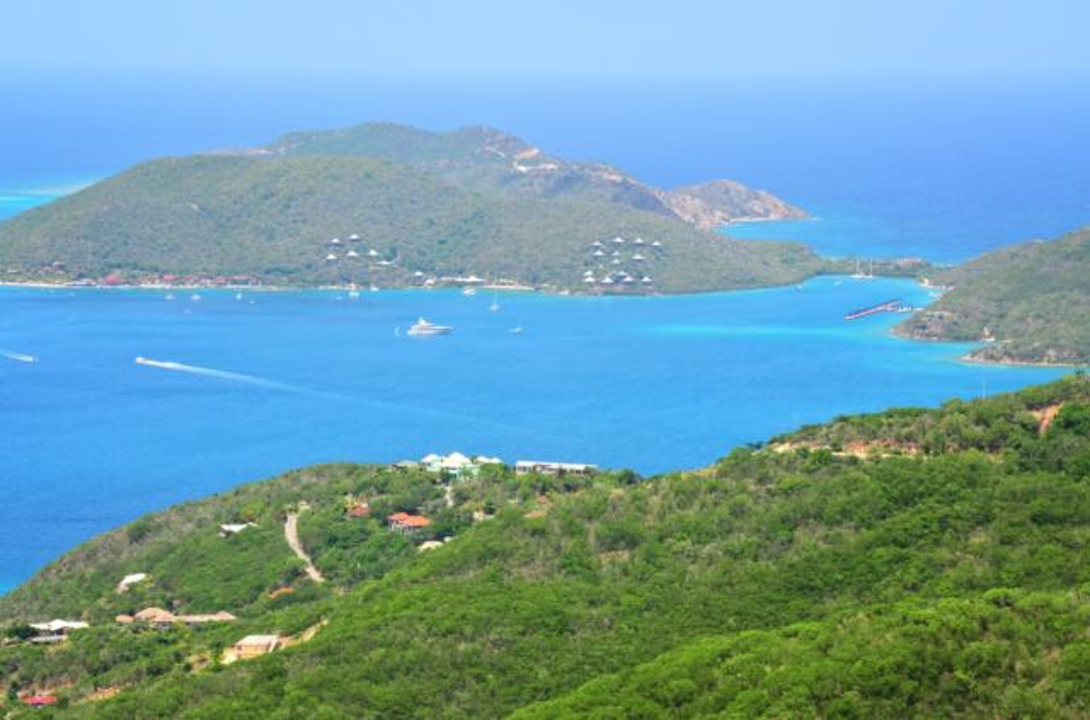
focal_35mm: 135
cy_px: 360
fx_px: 4076
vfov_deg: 10.1
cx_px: 545
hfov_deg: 15.2
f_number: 18
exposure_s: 1/100
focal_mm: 90
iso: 200
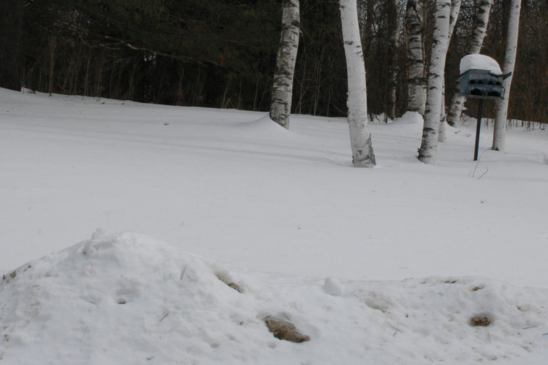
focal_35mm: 76
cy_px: 103
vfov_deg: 17.9
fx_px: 1157
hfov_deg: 26.6
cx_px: 335
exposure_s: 1/500
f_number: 11
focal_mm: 28
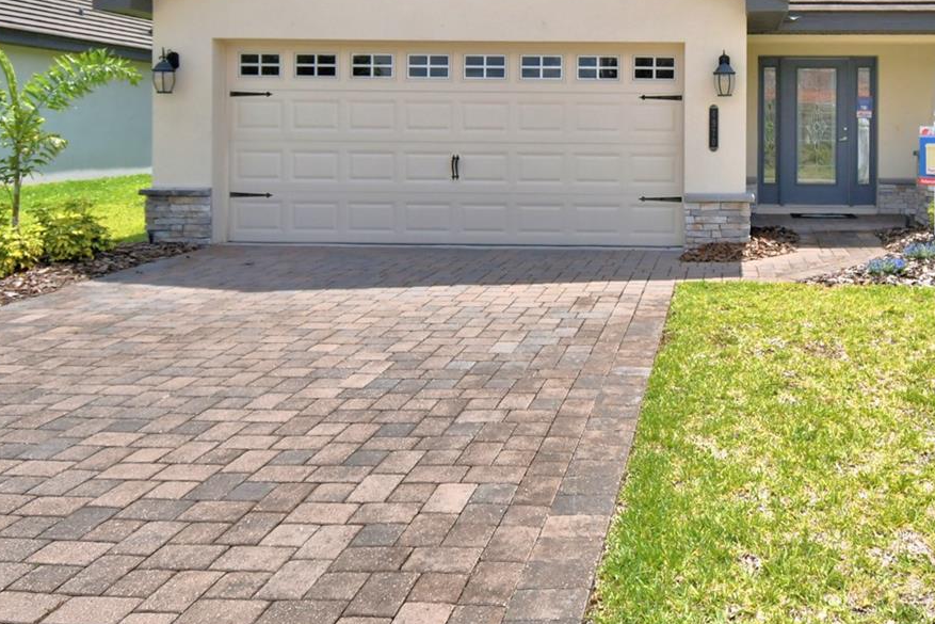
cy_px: 145
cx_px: 722
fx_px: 805
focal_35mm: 31
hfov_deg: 56.7
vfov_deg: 40.9
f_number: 4.8
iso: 100
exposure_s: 1/1600
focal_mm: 11.5
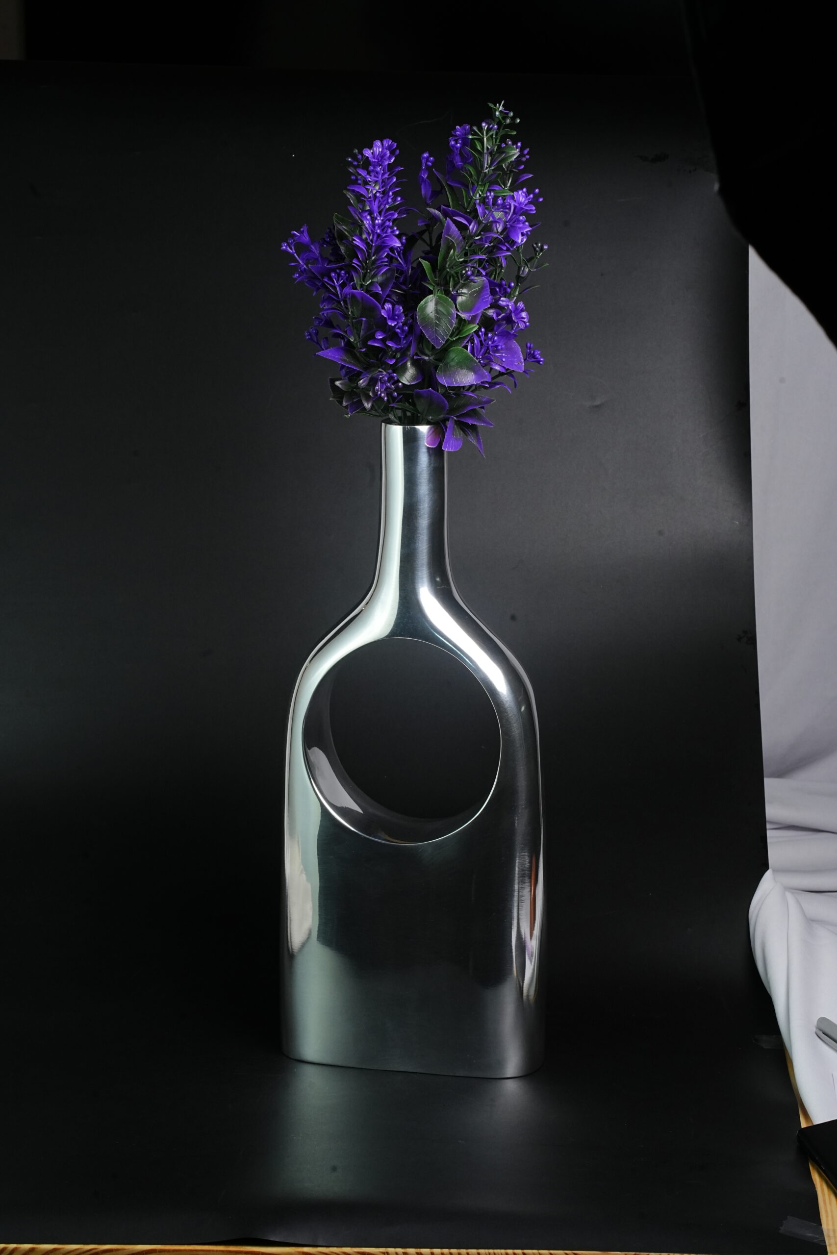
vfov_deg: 23.9
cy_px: 628
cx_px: 418
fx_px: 2964
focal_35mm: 85
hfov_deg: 16.1
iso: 1600
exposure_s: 1/100
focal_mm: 85
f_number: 16
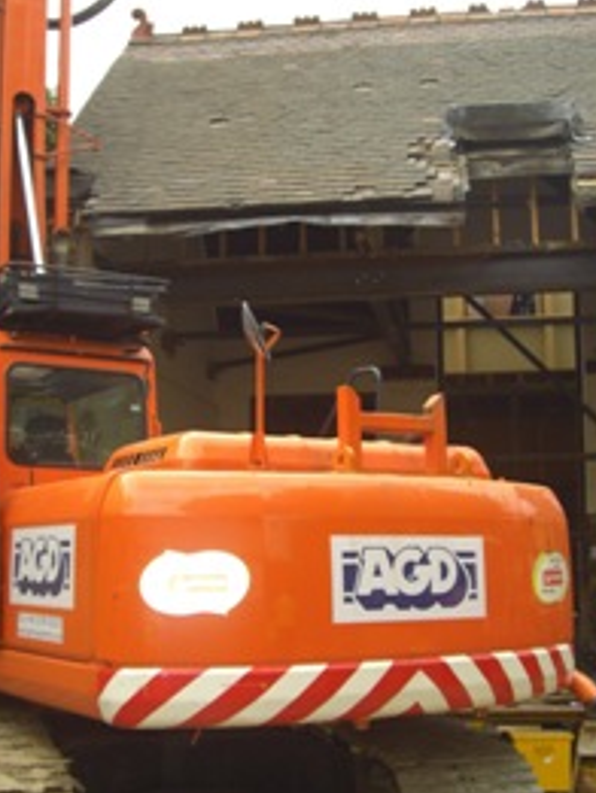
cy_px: 401
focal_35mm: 51
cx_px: 269
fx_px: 1170
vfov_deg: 37.5
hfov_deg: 28.6
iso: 64
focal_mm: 6.2
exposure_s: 1/250
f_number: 2.7
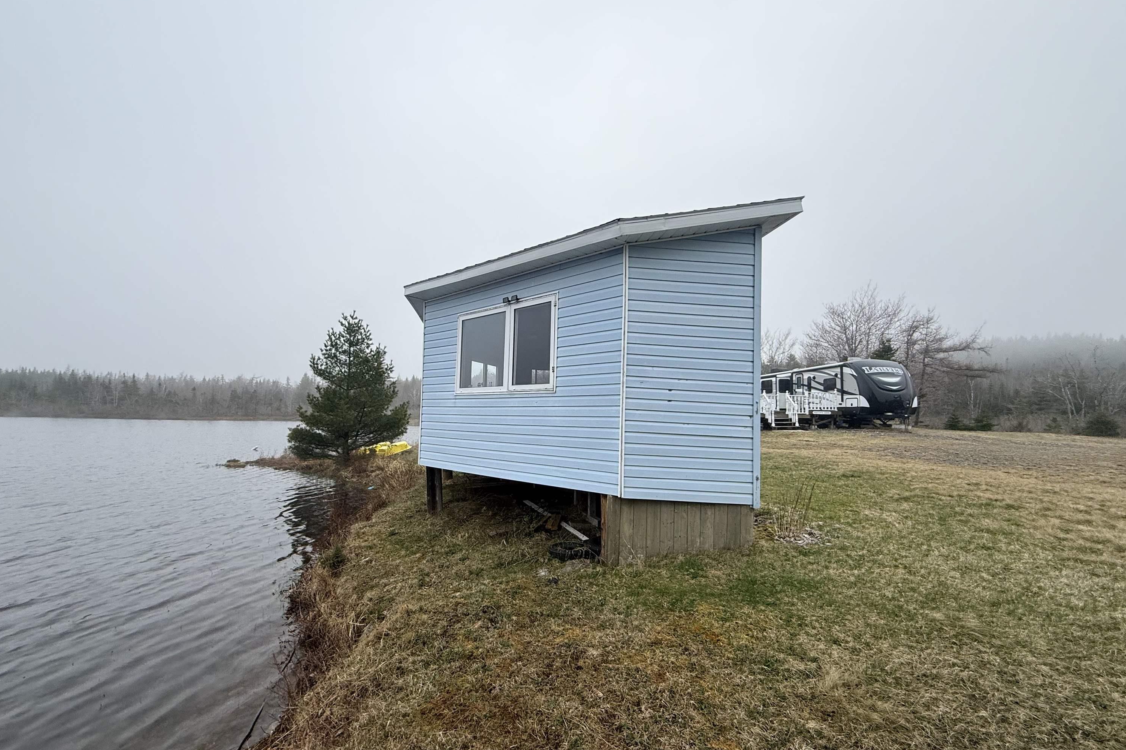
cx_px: 548
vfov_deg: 77.3
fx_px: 469
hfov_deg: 100.4
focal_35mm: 15
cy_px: 393
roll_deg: -0.7
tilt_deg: +3.0
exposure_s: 1/99
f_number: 2.2
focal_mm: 2.22
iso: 64
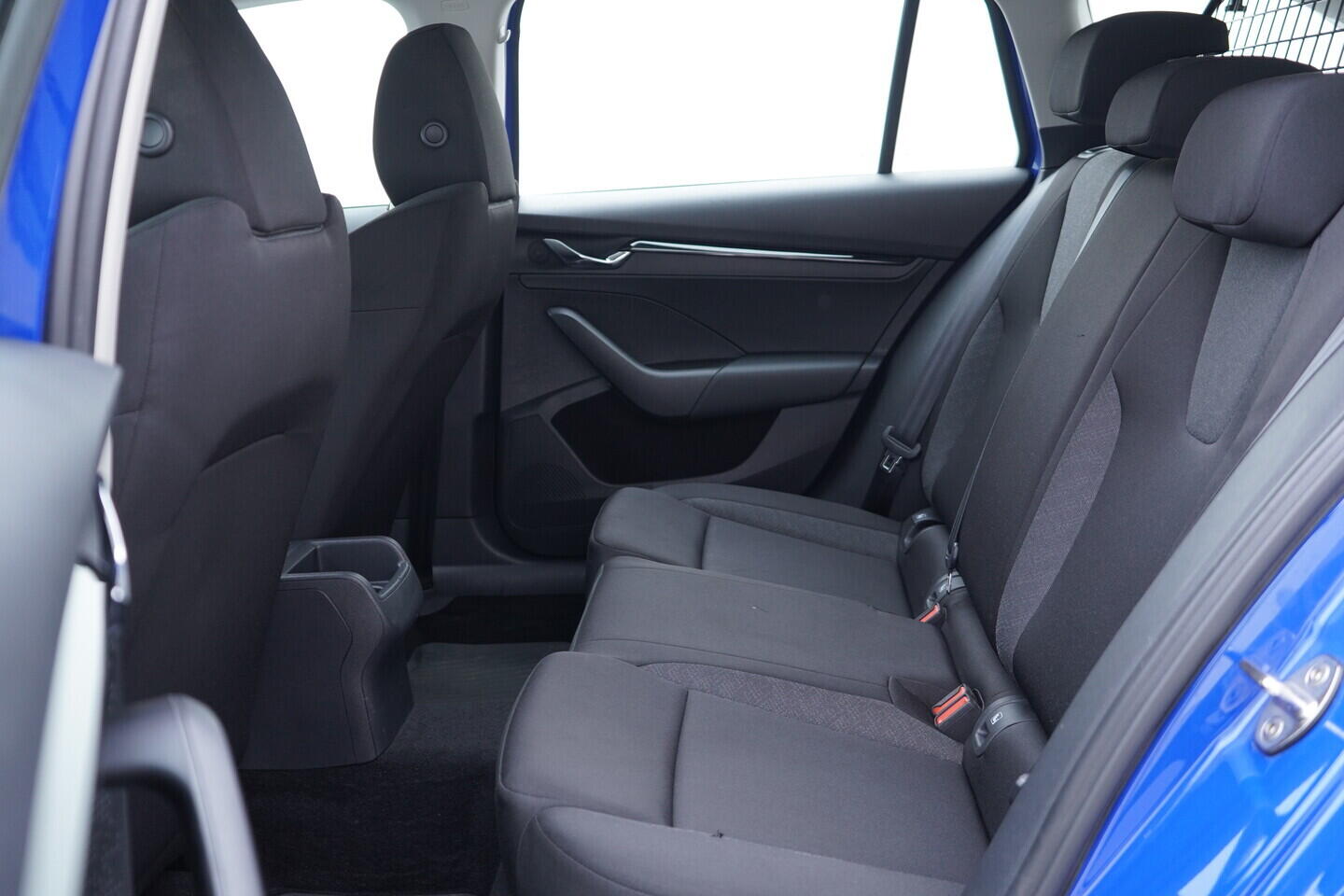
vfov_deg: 36.9
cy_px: 448
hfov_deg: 53.1
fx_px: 1344
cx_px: 672
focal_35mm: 36
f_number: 2.8
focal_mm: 24
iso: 500
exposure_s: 1/40
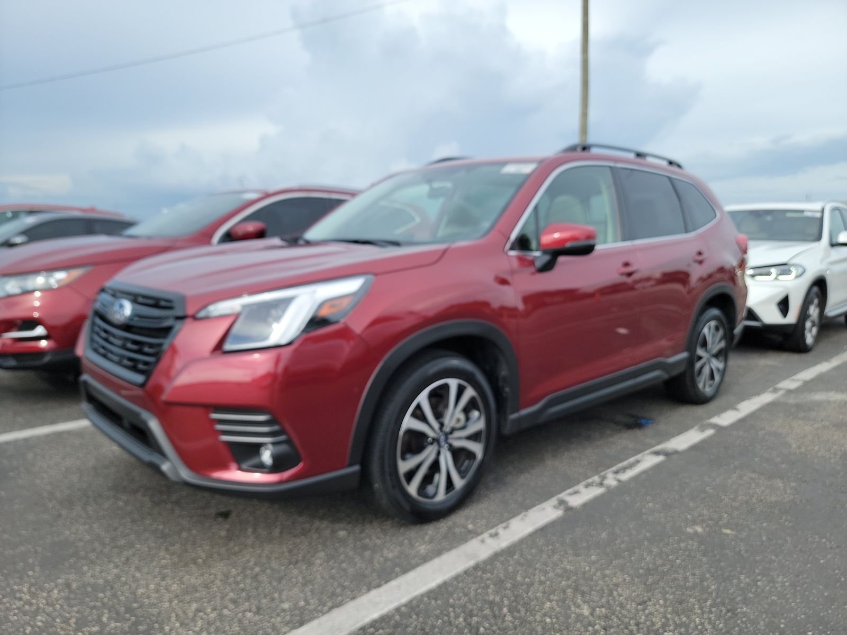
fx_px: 587
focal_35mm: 24
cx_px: 424
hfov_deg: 71.6
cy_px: 318
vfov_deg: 56.8
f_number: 1.8
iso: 50
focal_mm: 6.7
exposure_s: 1/384
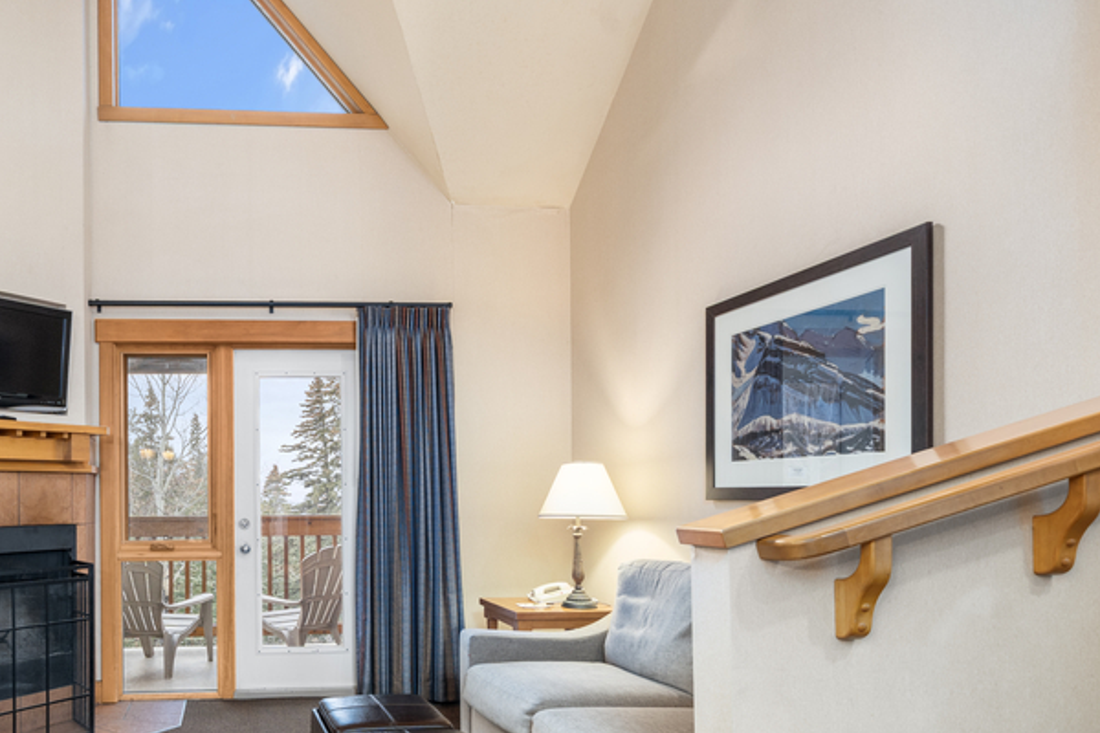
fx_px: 733
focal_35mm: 24
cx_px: 286
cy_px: 497
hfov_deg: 69.3
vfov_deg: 52.0
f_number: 6.3
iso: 200
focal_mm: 16
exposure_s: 5
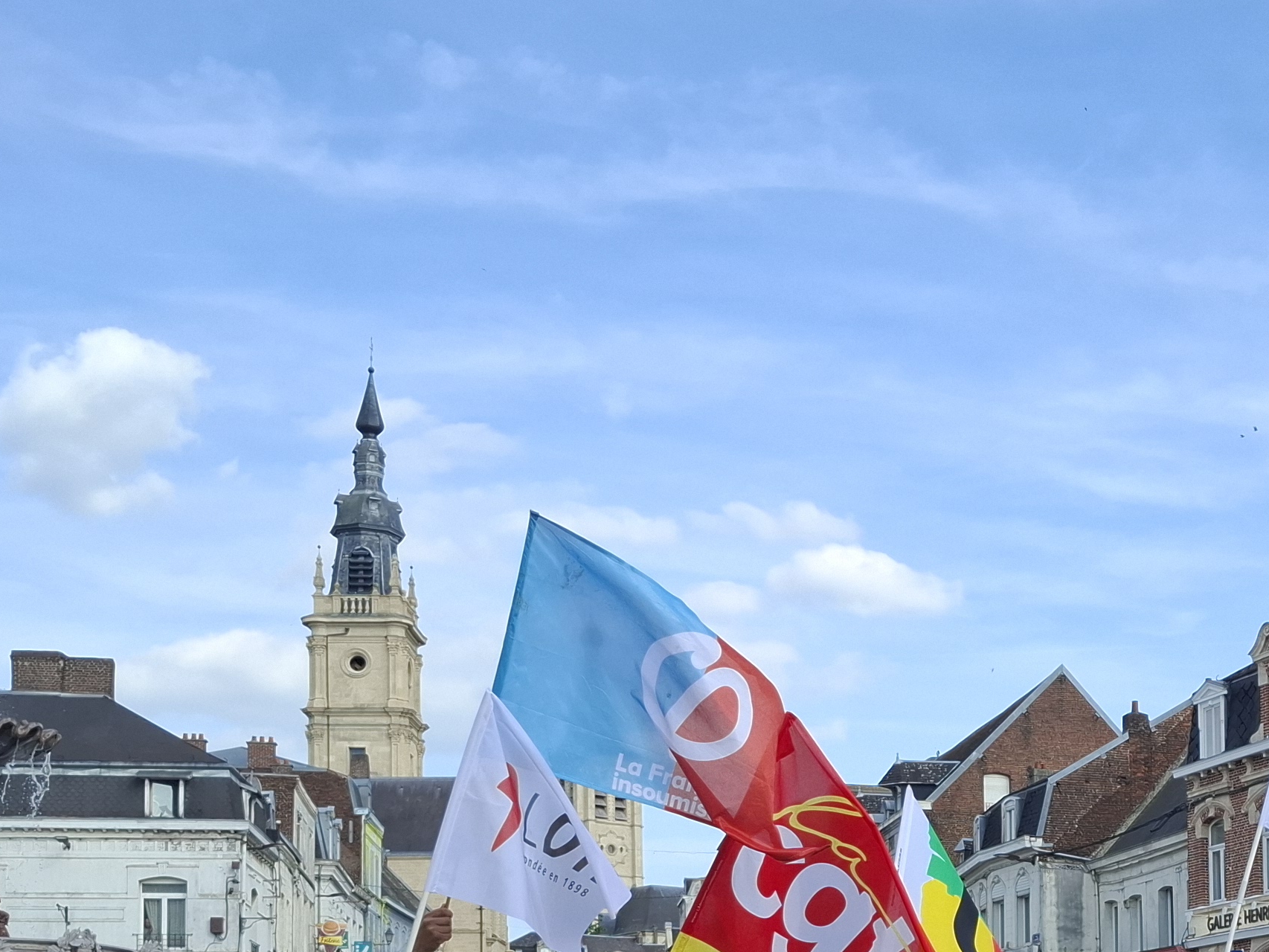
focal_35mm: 55
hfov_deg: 34.1
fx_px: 2017
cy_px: 1041
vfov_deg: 24.8
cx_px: 972
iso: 50
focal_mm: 5.54
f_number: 1.8
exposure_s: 1/1021
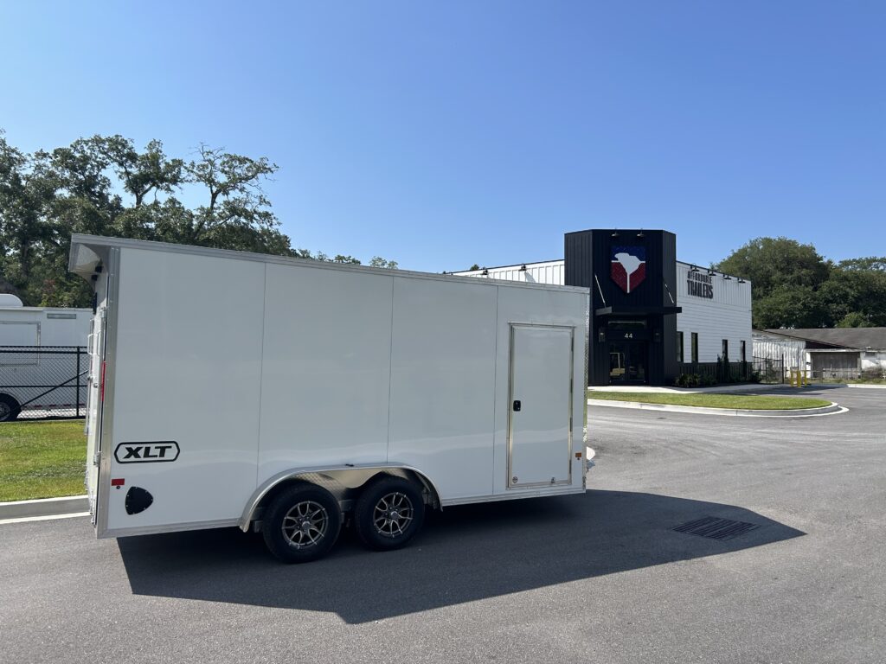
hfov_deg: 67.3
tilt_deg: +2.5
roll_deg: +0.2
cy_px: 332
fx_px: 665
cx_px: 443
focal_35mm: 26
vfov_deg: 53.1
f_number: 1.5
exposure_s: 1/4630
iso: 50
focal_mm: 5.7
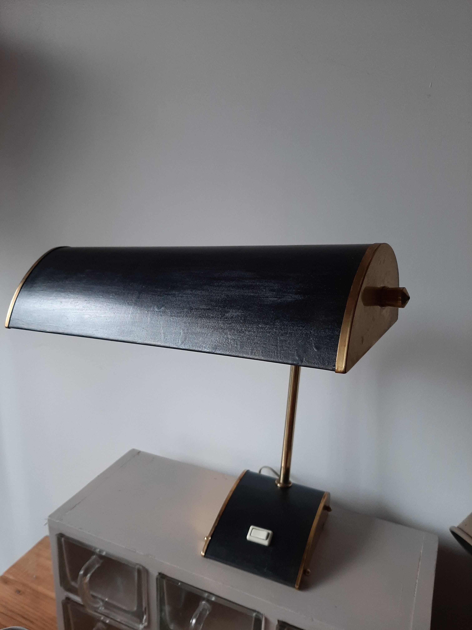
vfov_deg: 67.3
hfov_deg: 53.1
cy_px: 315
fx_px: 473
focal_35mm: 26
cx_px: 236
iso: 80
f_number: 1.7
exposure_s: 1/60
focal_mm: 3.93
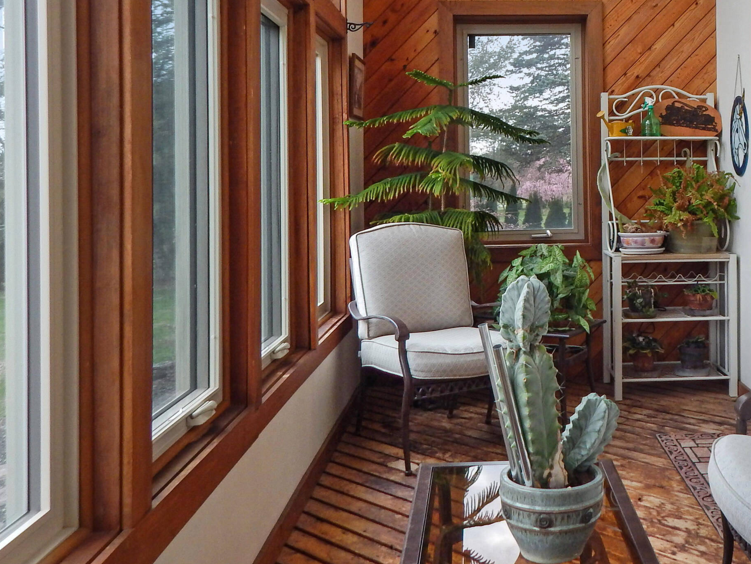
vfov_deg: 38.3
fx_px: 781
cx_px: 576
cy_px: 119
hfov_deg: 49.0
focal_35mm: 36
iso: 125
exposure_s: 1/100
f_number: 3
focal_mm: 4
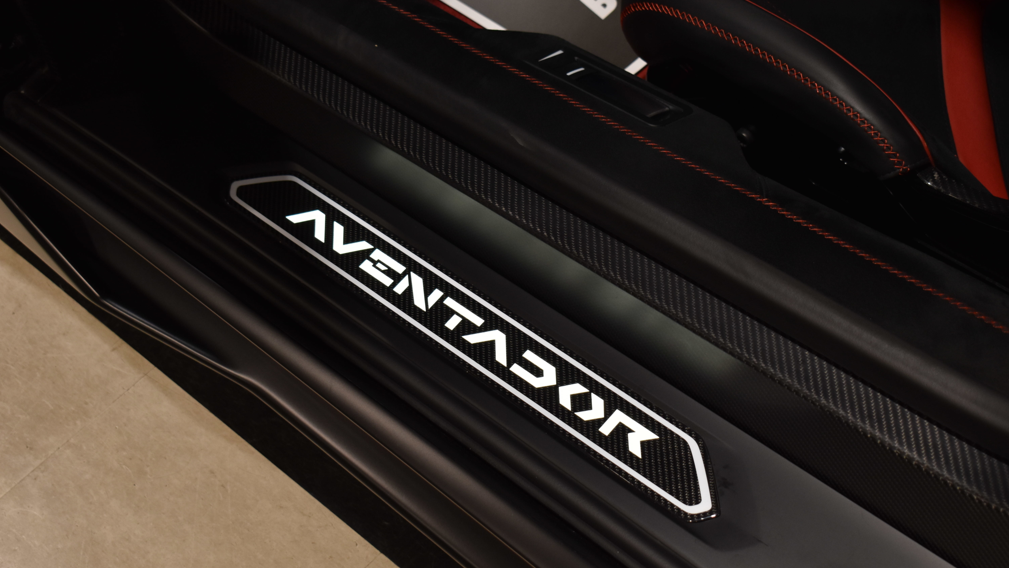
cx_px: 505
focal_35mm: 63
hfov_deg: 33.3
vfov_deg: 19.1
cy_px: 321
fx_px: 1686
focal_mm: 40
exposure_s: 1/60
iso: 720
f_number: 8
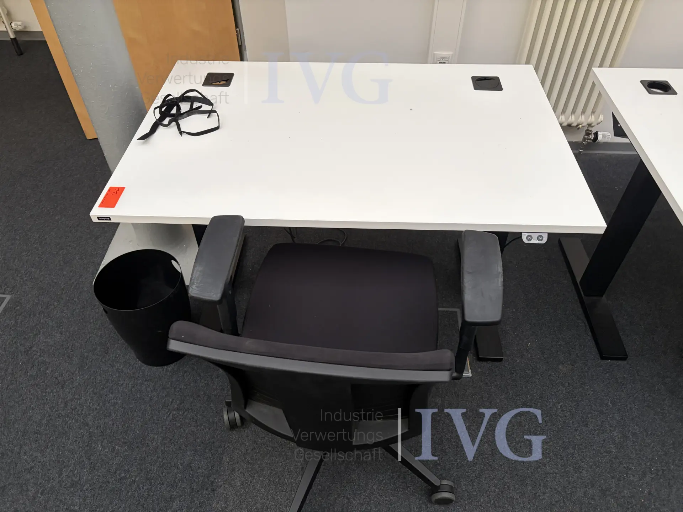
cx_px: 342
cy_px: 256
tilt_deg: -43.5
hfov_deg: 67.3
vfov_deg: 53.1
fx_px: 513
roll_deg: -0.5
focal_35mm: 26
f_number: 1.6
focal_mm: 5.96
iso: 160
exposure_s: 1/50
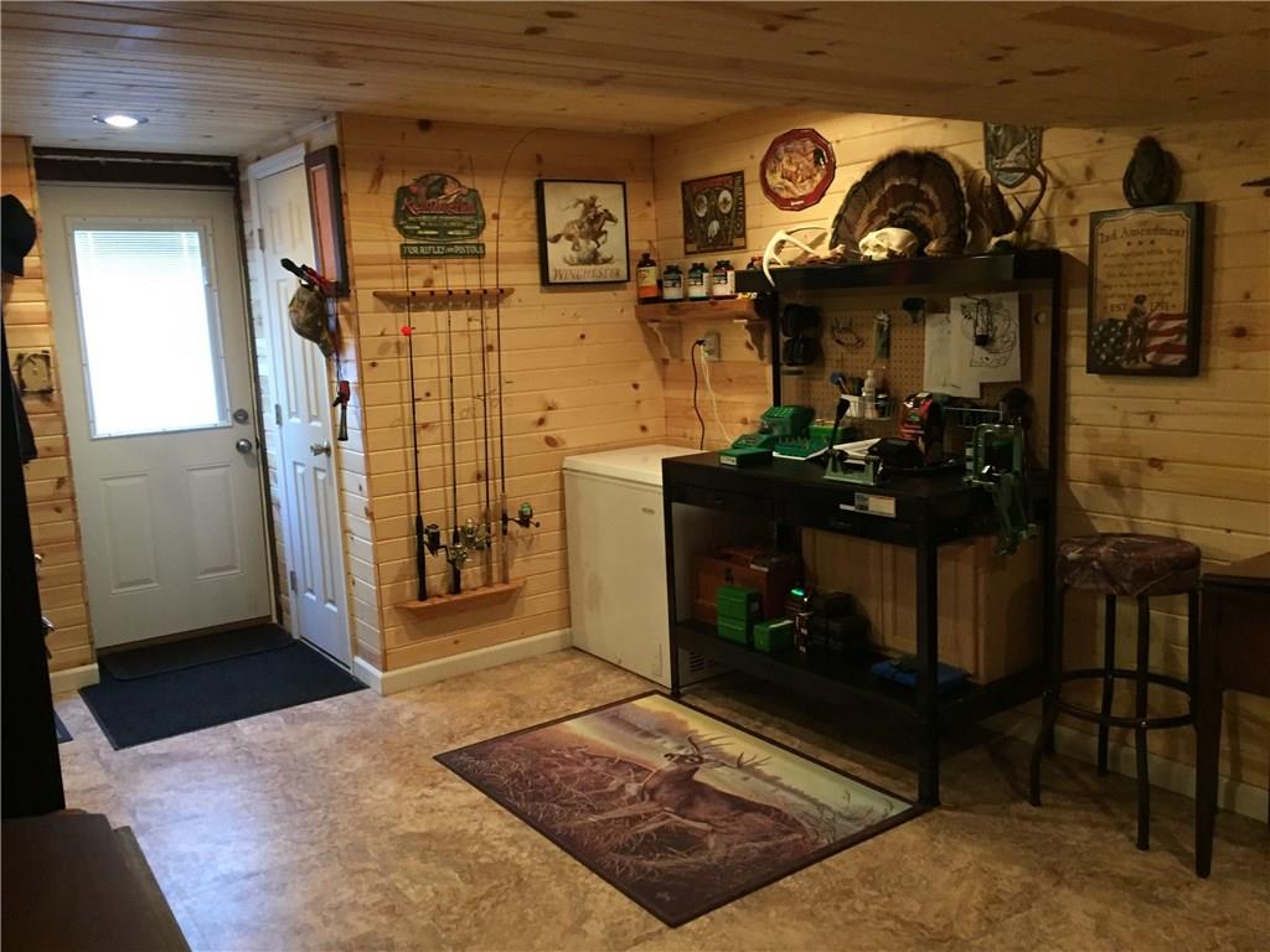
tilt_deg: -8.5
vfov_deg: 48.2
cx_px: 635
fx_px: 1064
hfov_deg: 61.7
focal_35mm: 29
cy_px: 476
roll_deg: +3.0
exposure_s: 1/17
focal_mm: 4.15
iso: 250
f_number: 2.2
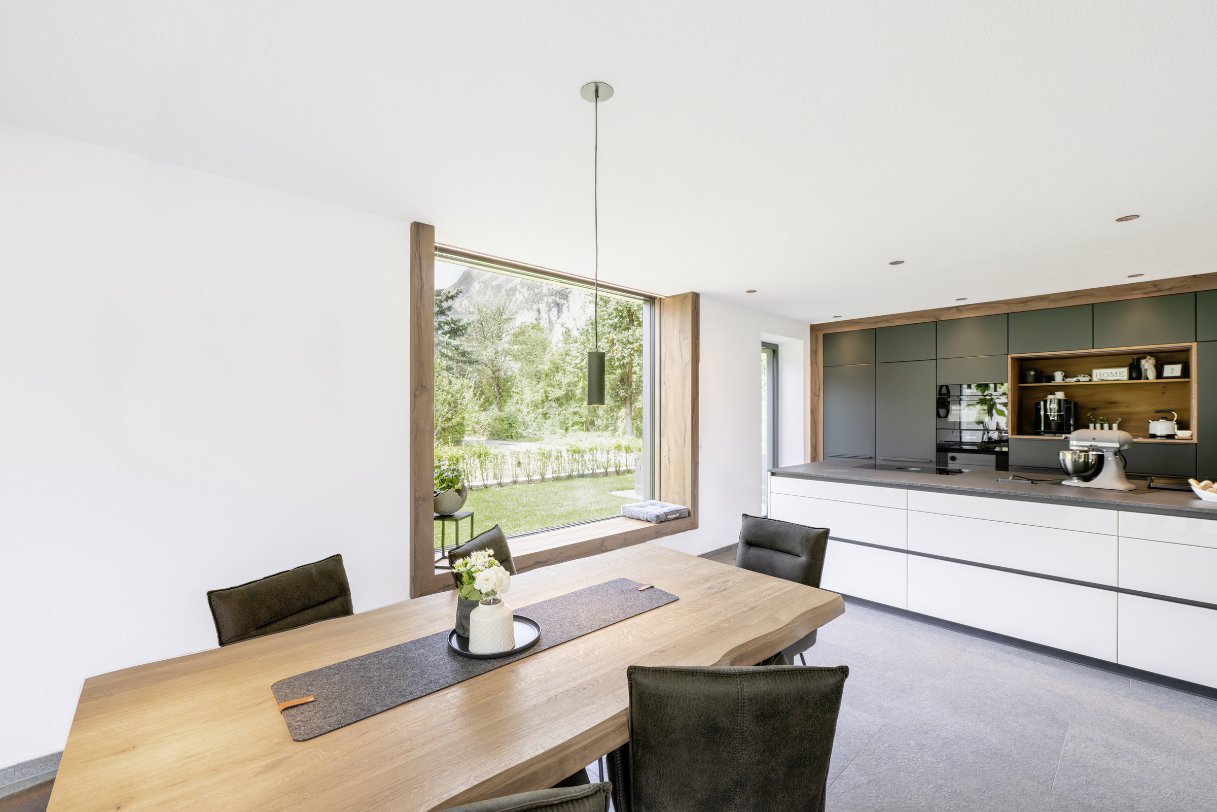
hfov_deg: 104.3
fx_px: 473
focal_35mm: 14
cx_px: 608
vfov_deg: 81.2
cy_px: 406
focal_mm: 14
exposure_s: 1/50
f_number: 6.3
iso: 200
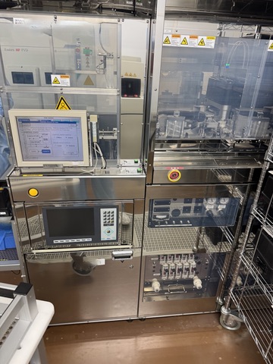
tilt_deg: -25.0
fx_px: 252
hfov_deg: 56.8
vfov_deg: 71.6
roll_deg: -3.6
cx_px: 136
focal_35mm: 24
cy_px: 182
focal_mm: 6.76
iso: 125
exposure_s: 1/50
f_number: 1.78
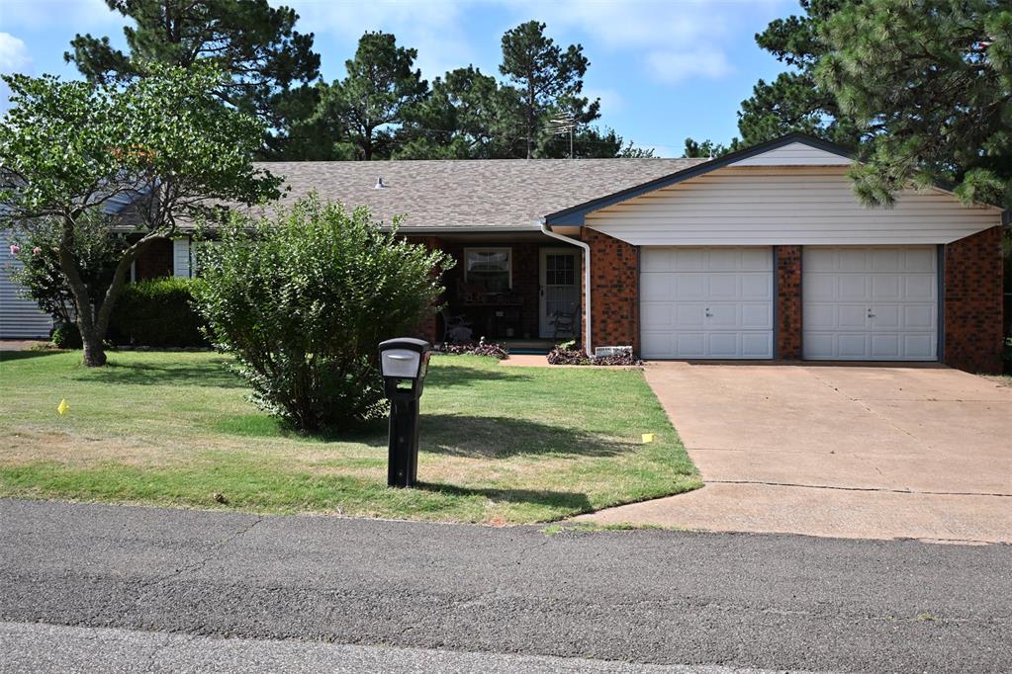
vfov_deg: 32.4
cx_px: 506
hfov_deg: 47.2
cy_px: 337
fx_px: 1159
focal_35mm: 41
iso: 500
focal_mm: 27.5
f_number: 4.5
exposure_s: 1/4000
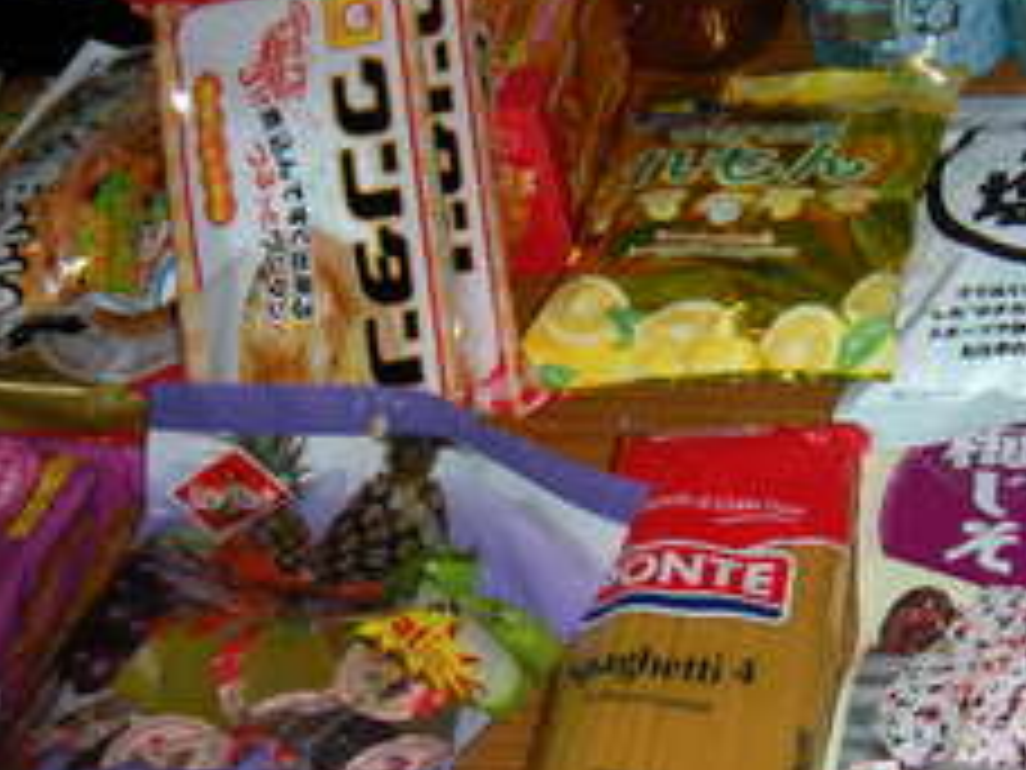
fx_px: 2045
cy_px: 403
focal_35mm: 69
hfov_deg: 27.3
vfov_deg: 21.3
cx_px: 889
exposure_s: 1/30
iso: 200
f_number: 3.8
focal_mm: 5.9
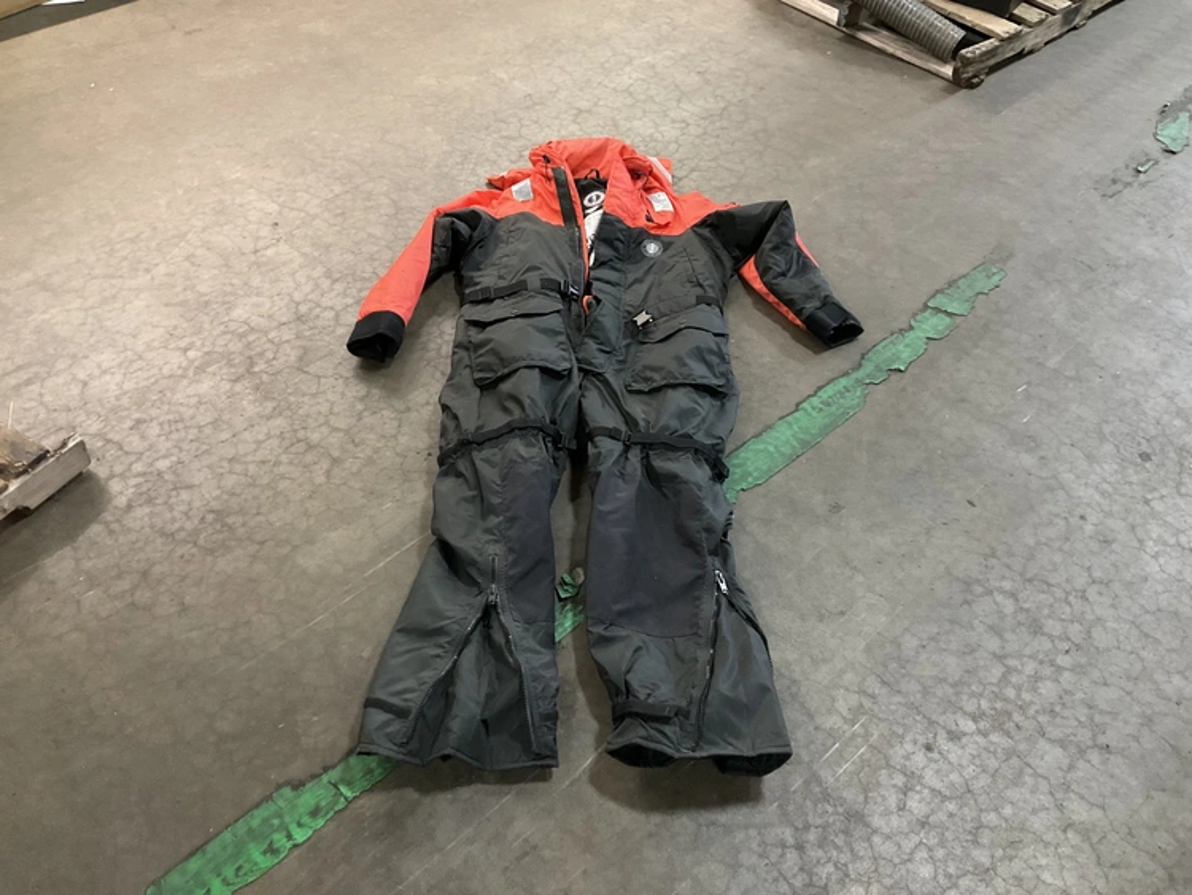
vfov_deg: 48.3
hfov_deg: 61.6
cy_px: 448
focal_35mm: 29
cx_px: 596
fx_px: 999
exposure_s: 1/40
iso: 250
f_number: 1.8
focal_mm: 3
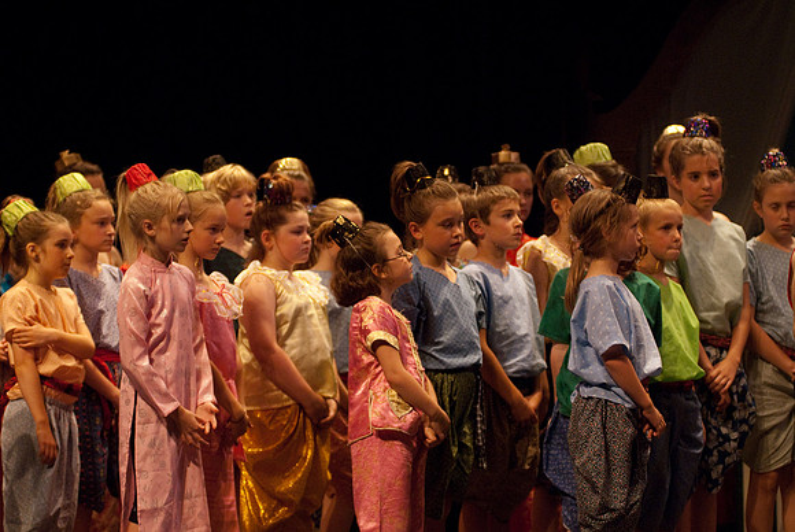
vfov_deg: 11.4
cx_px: 398
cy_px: 266
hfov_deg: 17.0
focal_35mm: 120
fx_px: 2653
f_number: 2.8
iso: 1000
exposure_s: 1/200
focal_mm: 80
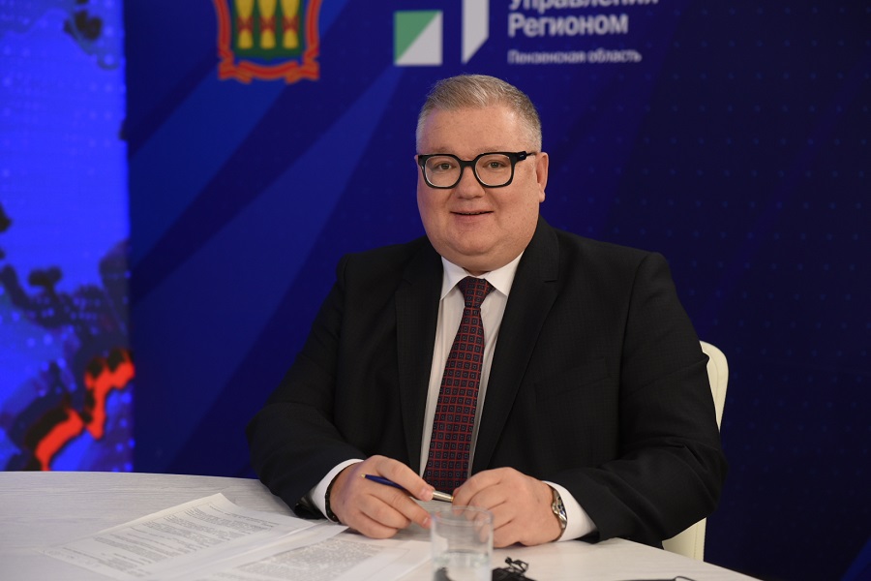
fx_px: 1355
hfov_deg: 35.6
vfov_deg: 24.2
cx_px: 436
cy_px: 290
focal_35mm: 56
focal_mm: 56
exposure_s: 1/320
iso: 800
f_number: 3.2
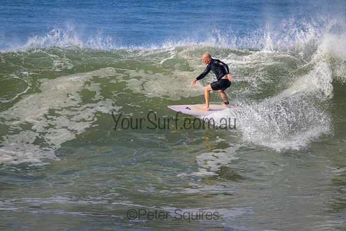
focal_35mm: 800
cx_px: 173
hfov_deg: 2.6
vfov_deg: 1.7
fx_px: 7690
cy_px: 116
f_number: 11
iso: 1000
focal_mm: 800
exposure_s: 1/2000
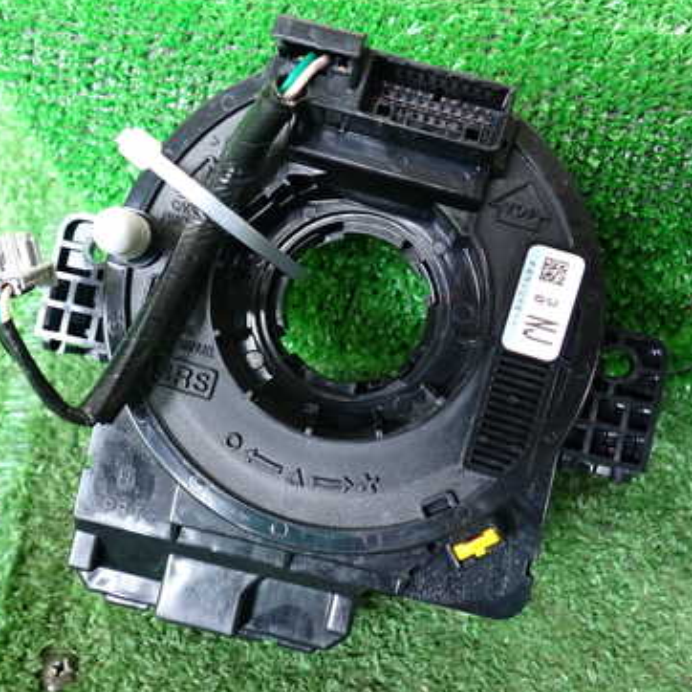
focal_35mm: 44
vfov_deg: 38.3
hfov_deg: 38.3
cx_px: 300
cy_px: 312
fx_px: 995
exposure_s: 1/30
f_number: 2.3
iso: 400
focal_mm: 5.4
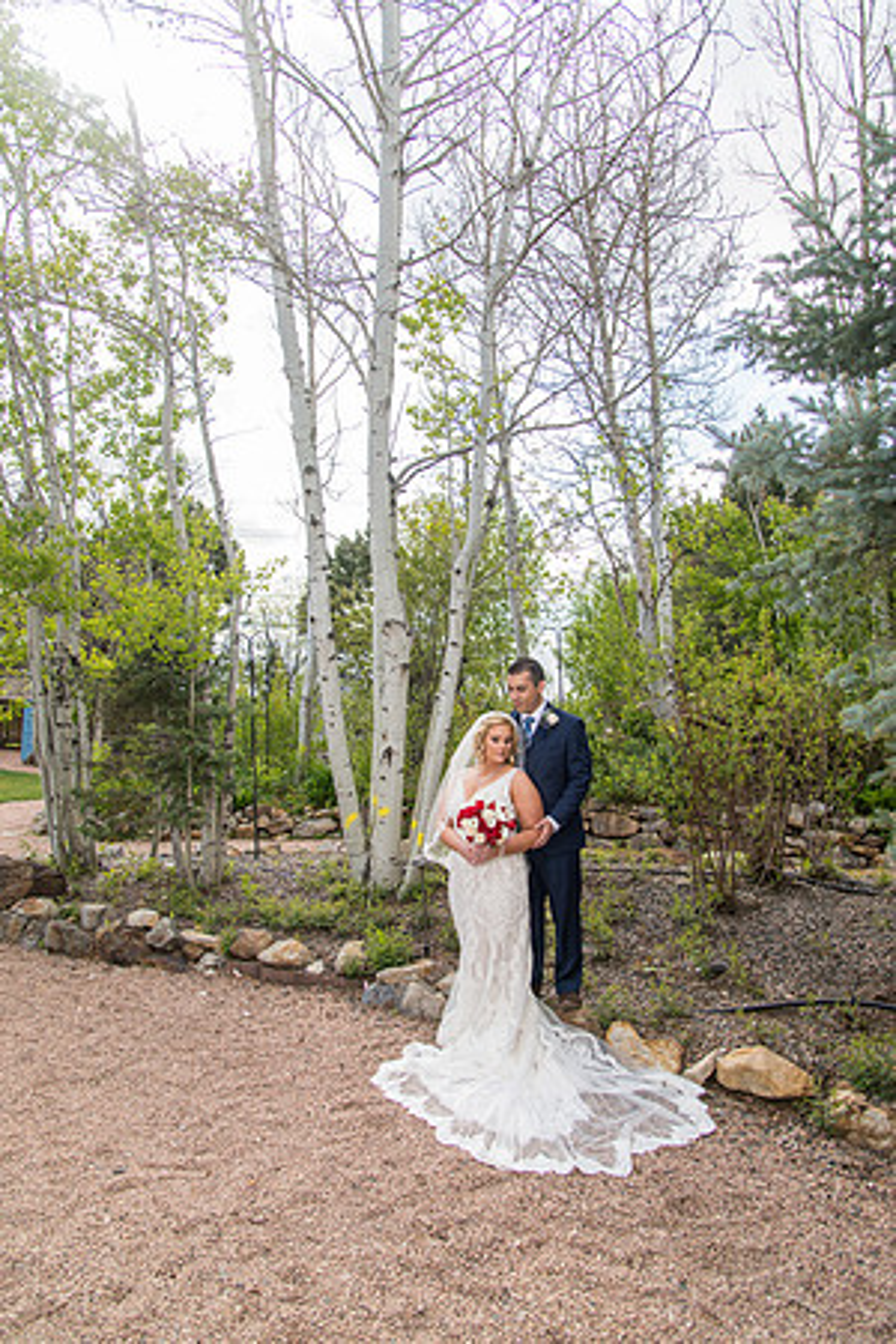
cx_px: 448
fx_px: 896
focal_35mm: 24
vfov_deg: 73.7
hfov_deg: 53.1
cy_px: 672
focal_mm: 24
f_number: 5
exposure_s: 1/250
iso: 80
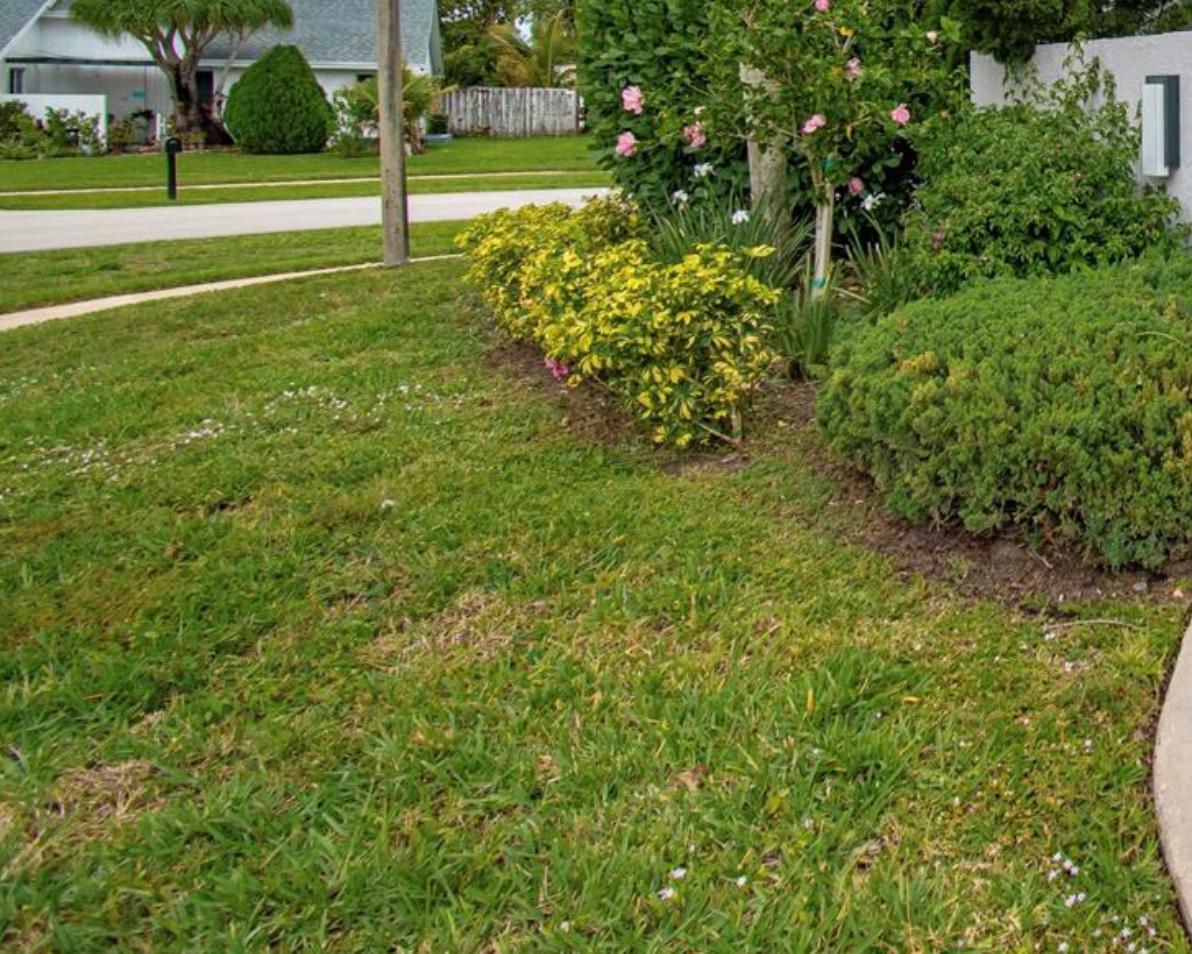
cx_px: 1187
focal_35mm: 31
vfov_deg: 43.4
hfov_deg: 47.6
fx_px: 1094
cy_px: 110
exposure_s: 1/1600
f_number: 5.6
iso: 400
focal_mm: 10
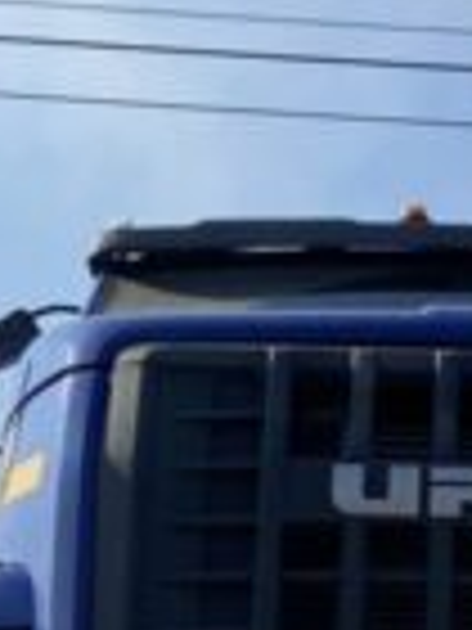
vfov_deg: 13.2
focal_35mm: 149
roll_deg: -1.1
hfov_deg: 9.9
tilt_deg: +13.3
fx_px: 2709
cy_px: 540
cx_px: 517
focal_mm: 4.25
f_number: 1.8
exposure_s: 1/3040
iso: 32
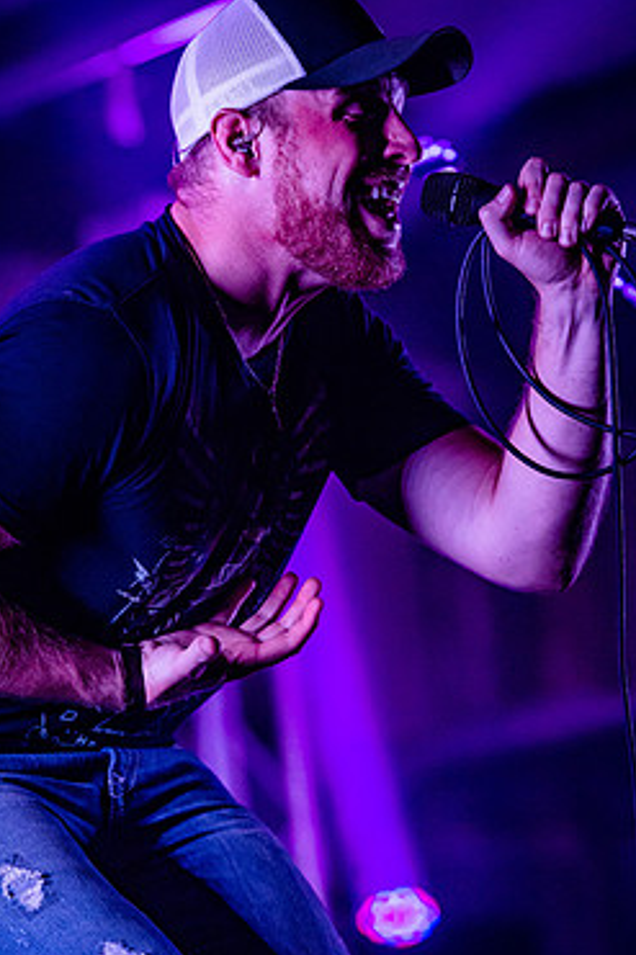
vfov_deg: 10.0
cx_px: 261
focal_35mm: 206
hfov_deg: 6.7
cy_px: 512
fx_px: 5464
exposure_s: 1/250
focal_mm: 170
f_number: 4.5
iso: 5000
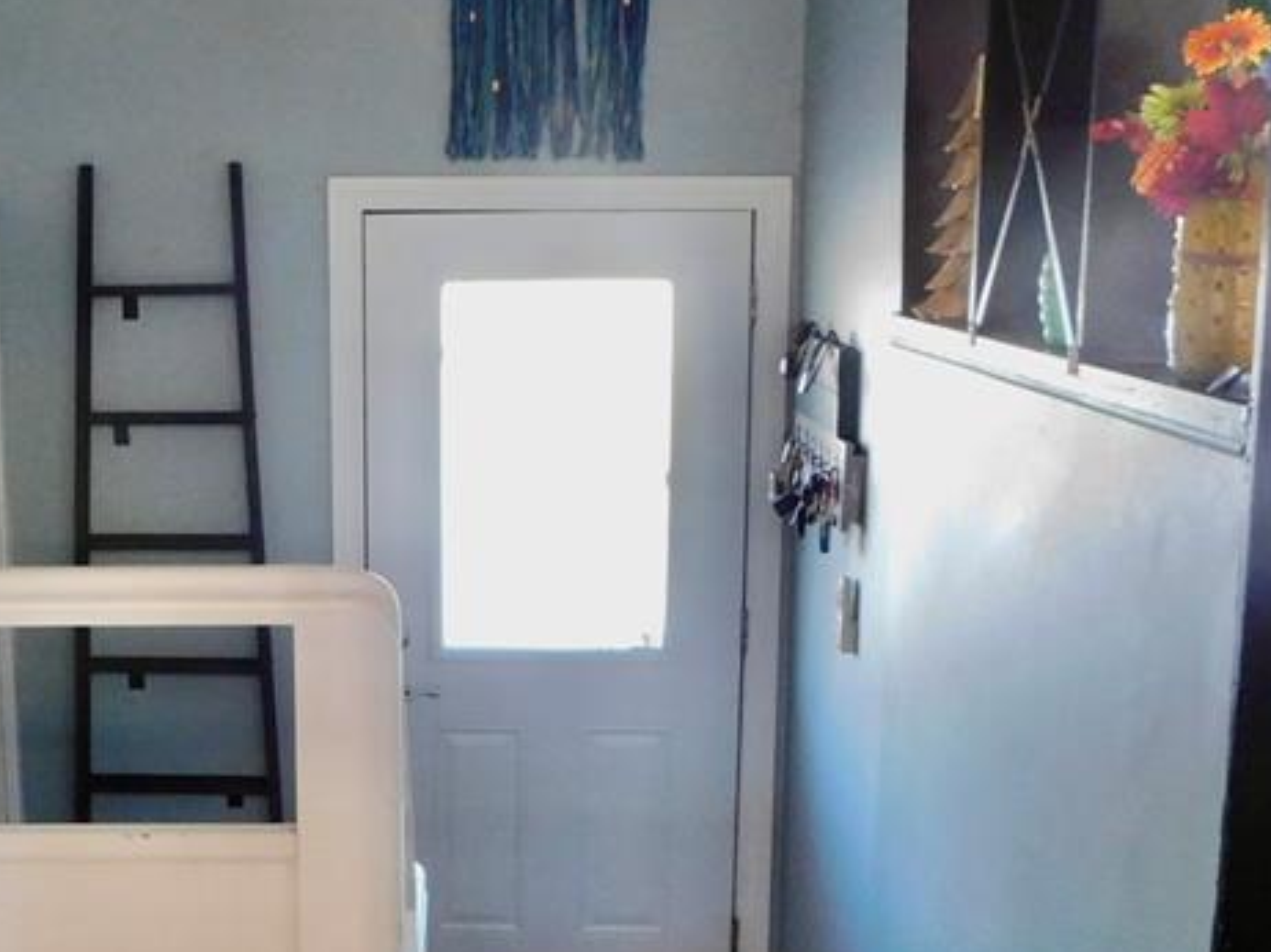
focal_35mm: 51
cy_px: 506
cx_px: 308
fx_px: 1872
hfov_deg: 36.6
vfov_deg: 28.5
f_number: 3
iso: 250
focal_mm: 4
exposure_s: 1/30
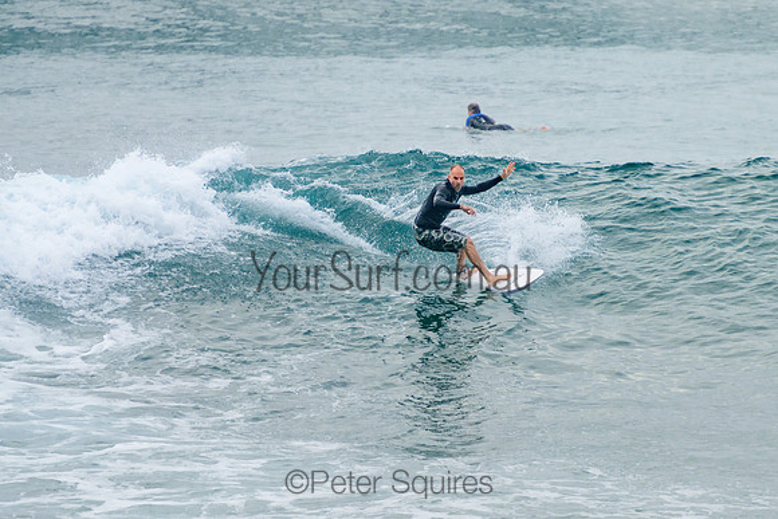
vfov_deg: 2.5
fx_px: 11876
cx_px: 471
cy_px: 221
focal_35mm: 549
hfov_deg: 3.8
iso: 500
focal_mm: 400
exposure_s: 1/1250
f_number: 5.6
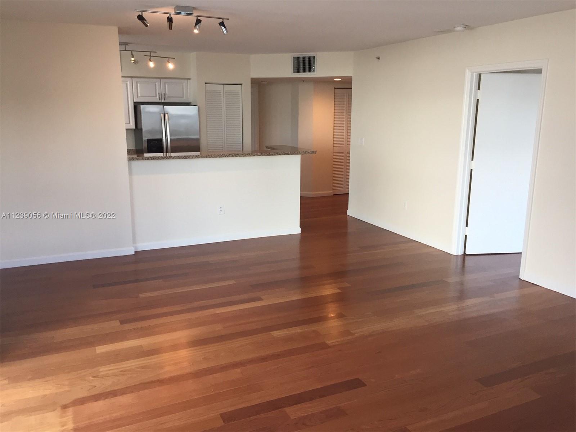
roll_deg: -1.2
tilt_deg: -11.9
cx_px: 288
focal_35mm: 29
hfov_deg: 61.7
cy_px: 216
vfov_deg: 48.2
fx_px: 483
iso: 32
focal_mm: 4.15
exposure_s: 1/30
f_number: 2.2
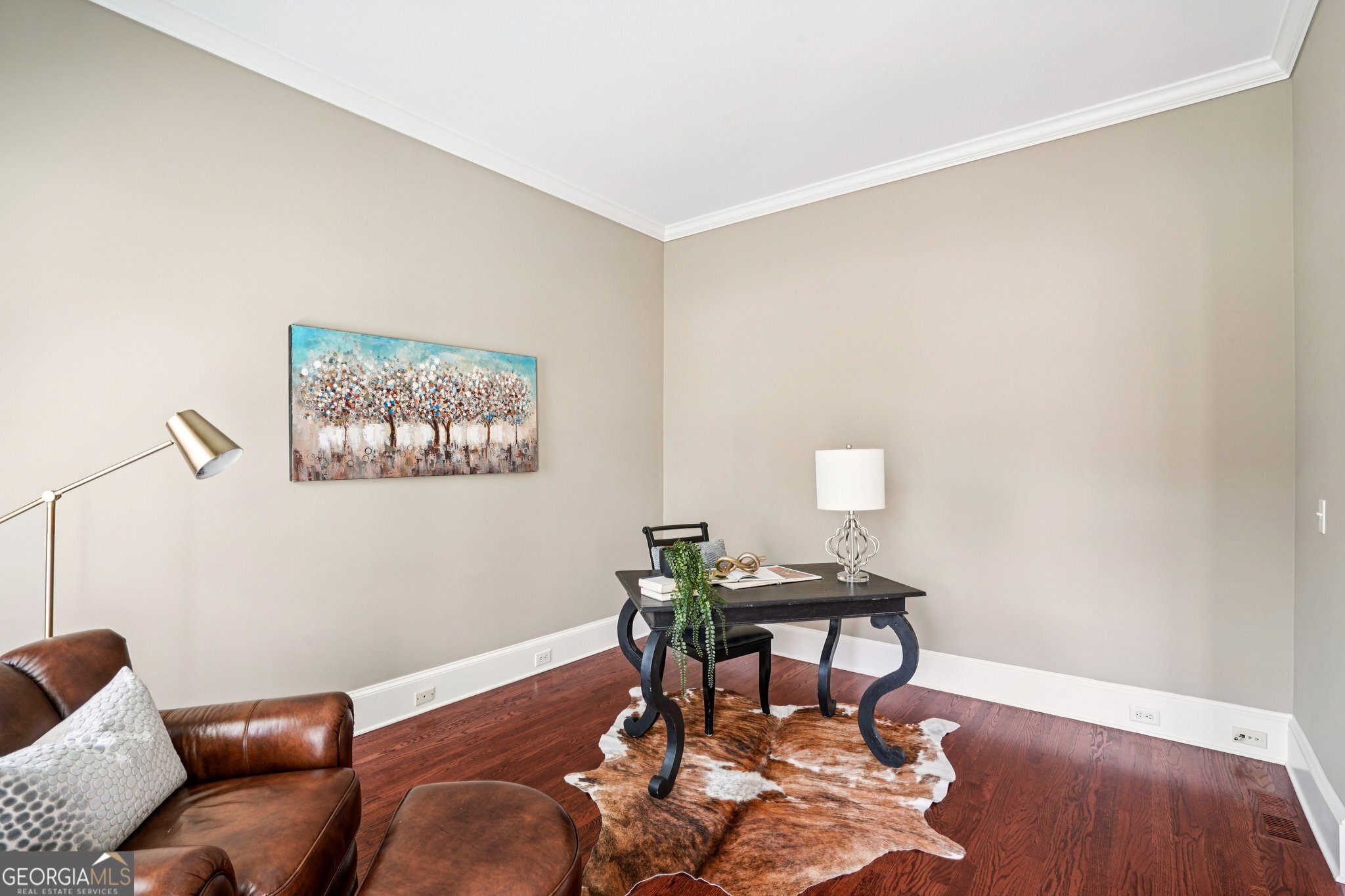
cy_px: 448
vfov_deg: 73.7
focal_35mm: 16
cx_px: 672
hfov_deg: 96.7
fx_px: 598
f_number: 10
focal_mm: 16
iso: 400
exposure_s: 1/5
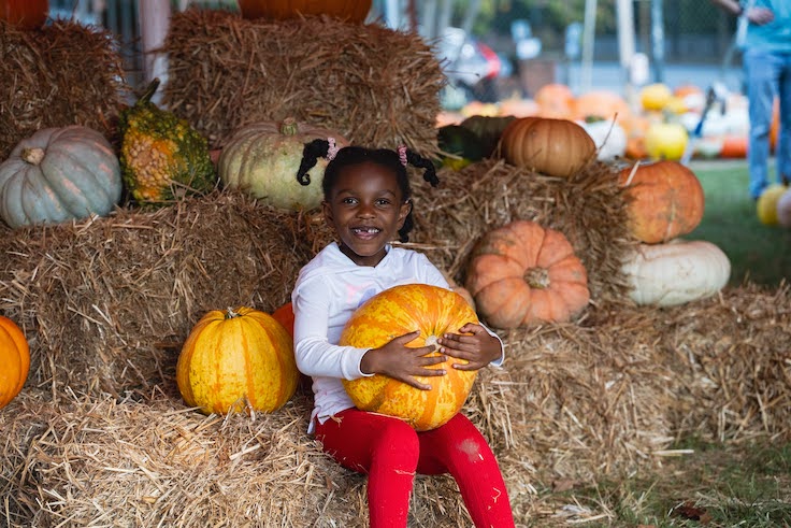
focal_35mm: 105
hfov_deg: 19.5
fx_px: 2307
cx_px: 396
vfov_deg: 13.0
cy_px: 264
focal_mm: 105
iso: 1250
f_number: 4.5
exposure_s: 1/1000
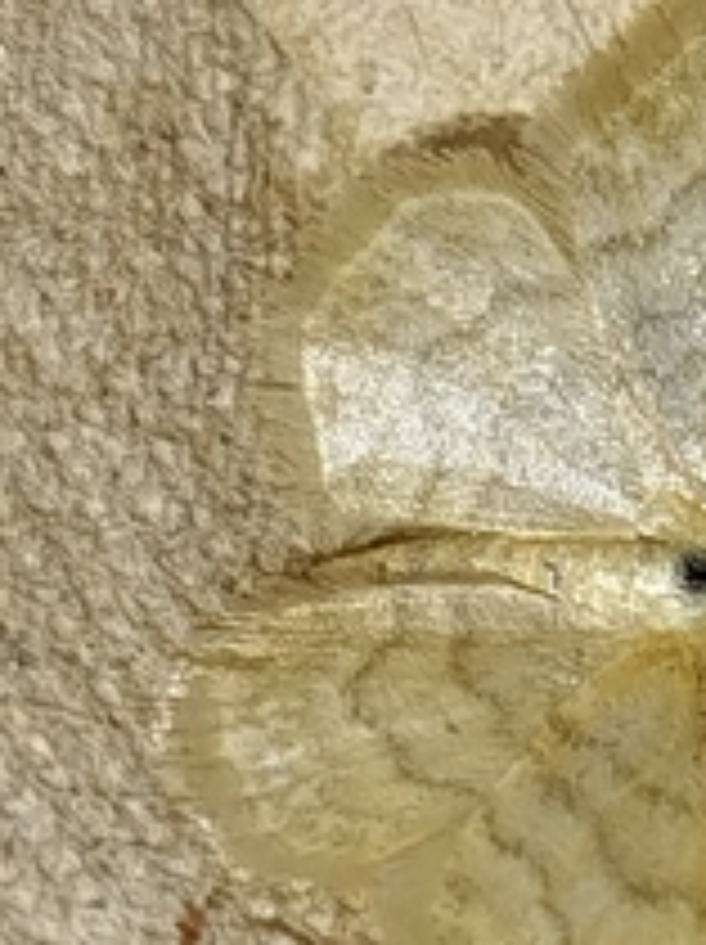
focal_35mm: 241
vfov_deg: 8.2
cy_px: 504
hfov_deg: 6.1
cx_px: 621
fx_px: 6567
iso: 80
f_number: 1.7
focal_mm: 5.31
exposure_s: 1/50
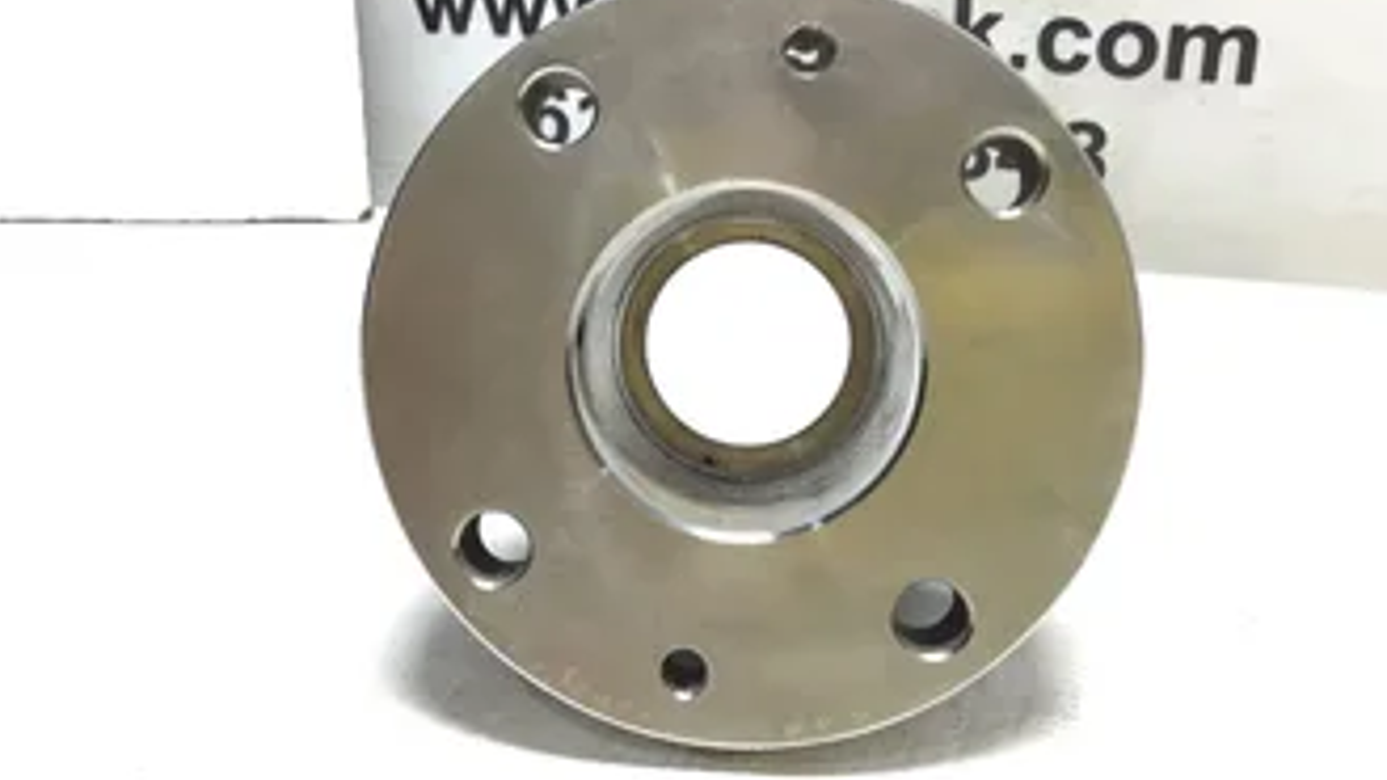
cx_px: 683
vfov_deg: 29.0
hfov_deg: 49.4
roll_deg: +0.4
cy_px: 367
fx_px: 1508
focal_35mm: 41
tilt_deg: -23.0
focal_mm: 3.3
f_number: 2.4
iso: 32
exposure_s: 1/60
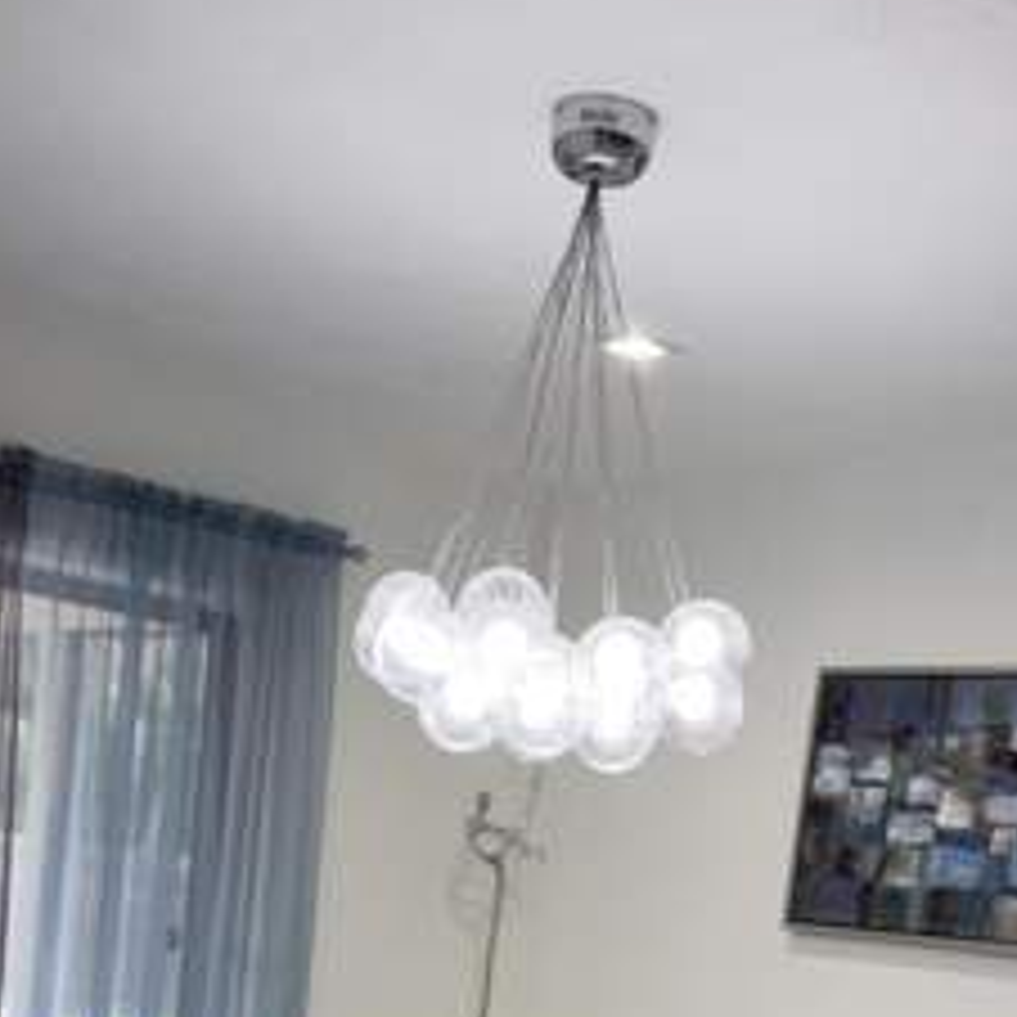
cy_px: 1224
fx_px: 1994
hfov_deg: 28.6
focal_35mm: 60
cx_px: 454
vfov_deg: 25.6
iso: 100
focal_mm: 6.76
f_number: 1.78
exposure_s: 1/193
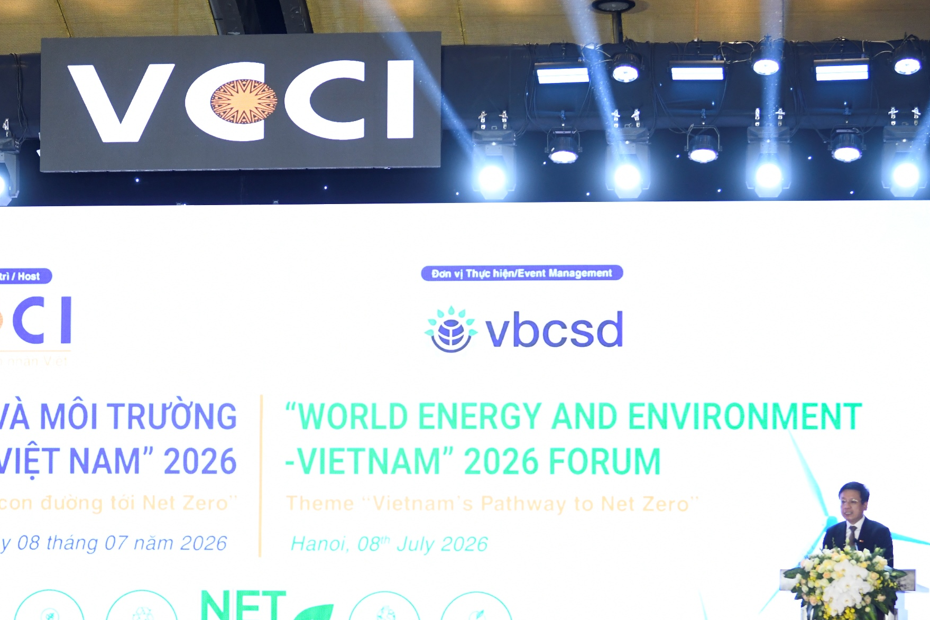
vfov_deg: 10.4
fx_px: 3410
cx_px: 404
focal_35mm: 132
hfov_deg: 15.5
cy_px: 499
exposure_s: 1/200
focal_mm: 75
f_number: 3.5
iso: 1250
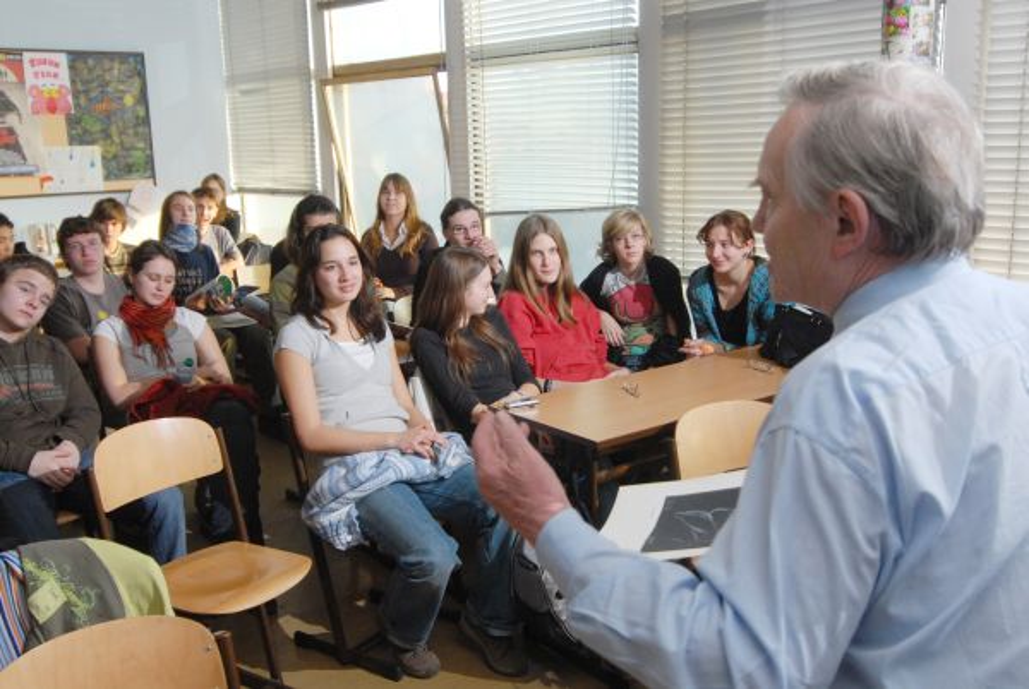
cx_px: 514
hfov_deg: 53.1
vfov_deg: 37.0
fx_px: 1031
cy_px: 344
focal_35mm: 36
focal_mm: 24
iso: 400
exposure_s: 1/40
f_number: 5.6
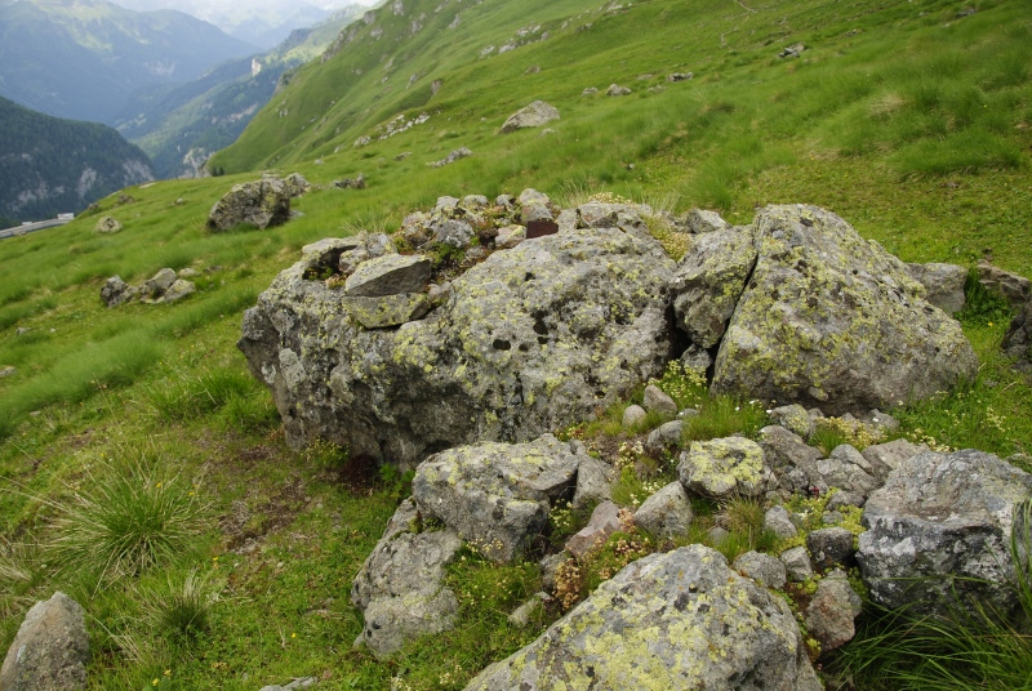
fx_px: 775
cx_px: 516
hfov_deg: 67.3
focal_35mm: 27
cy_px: 346
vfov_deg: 48.1
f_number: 5.6
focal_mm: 18
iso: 100
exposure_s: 1/100
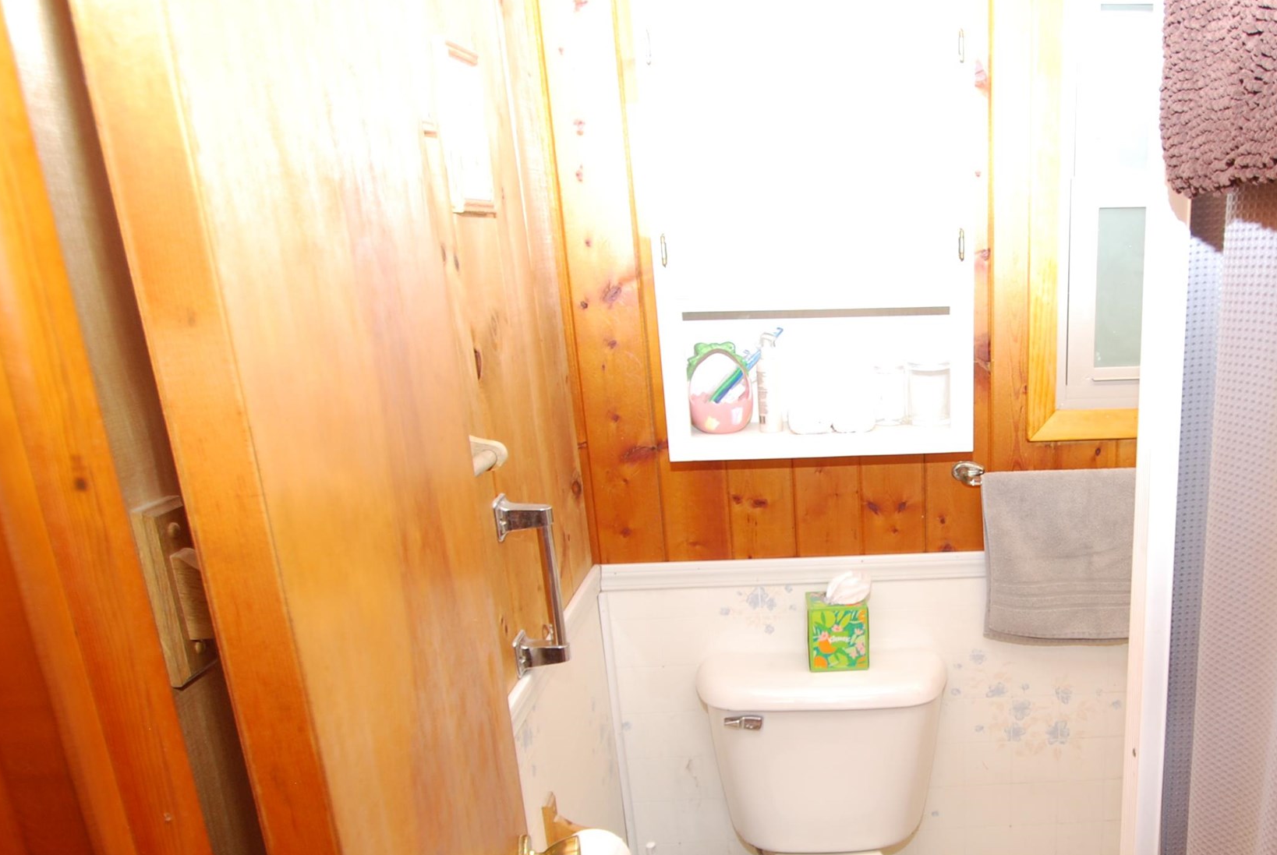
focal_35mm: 31
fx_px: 1099
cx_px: 932
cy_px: 602
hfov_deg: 57.7
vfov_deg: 41.7
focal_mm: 11
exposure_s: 1/60
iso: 200
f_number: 4
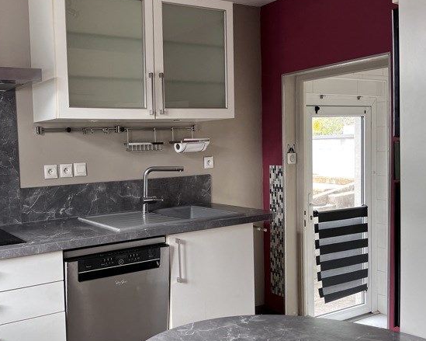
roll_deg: +2.9
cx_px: 120
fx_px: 466
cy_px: 173
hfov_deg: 47.7
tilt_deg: -3.9
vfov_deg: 40.1
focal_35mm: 37
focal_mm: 5.1
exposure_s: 1/119
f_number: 1.6
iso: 125
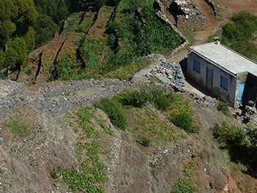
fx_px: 527
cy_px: -50
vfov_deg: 19.3
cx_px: -20
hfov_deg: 25.6
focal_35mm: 71
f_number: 5.6
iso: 80
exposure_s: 1/400
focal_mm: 4.1
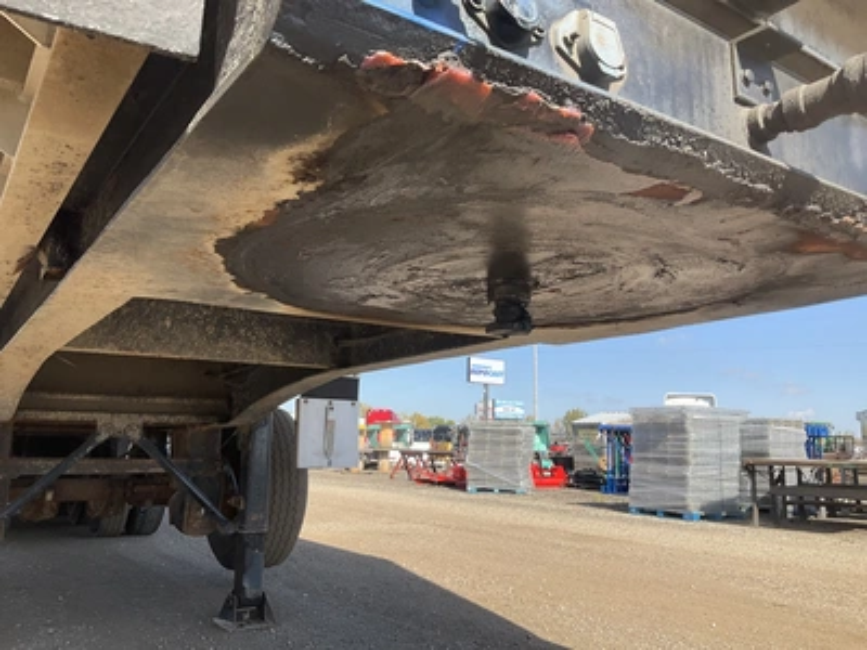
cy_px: 325
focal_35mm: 29
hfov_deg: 61.7
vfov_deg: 48.2
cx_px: 434
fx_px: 726
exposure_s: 1/912
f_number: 1.8
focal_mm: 3
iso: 25
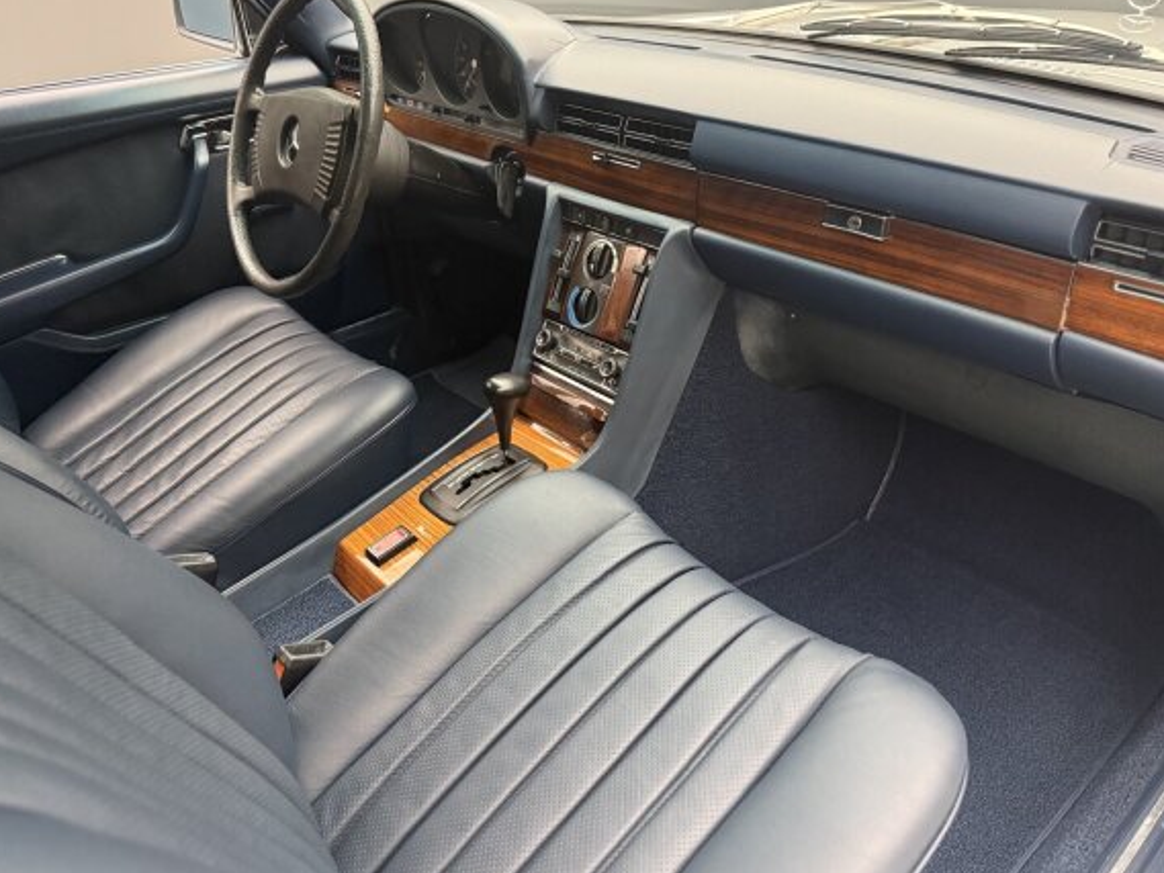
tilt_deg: -30.9
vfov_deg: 51.4
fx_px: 908
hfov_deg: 65.3
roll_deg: +3.4
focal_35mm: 27
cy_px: 415
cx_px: 612
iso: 800
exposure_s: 1/49
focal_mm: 6.76
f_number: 1.78
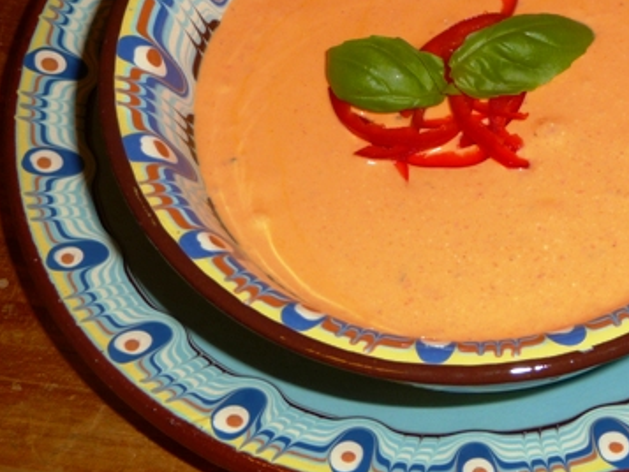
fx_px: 1563
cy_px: 92
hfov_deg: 22.5
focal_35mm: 86
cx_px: 493
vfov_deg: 17.0
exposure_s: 1/30
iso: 100
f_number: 4.2
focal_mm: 8
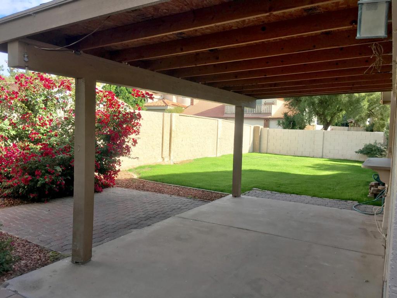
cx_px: 198
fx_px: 333
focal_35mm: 29
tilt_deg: -3.5
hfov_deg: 61.7
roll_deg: -2.2
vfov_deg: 48.2
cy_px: 149
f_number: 2.2
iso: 25
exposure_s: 1/712
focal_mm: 4.15
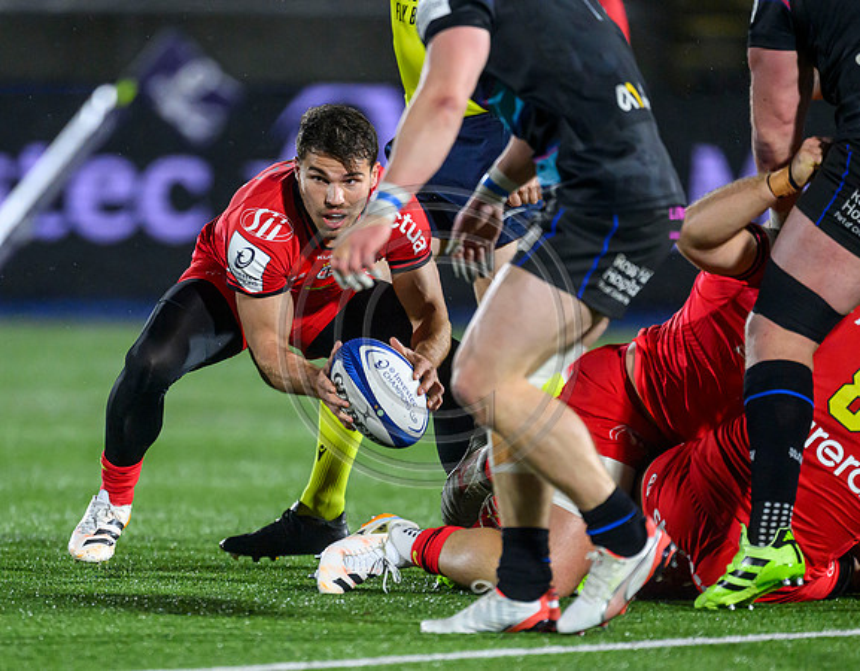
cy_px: 456
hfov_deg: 2.3
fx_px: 21263
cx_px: 385
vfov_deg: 1.8
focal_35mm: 844
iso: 5000
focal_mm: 560
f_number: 4
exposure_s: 1/1250
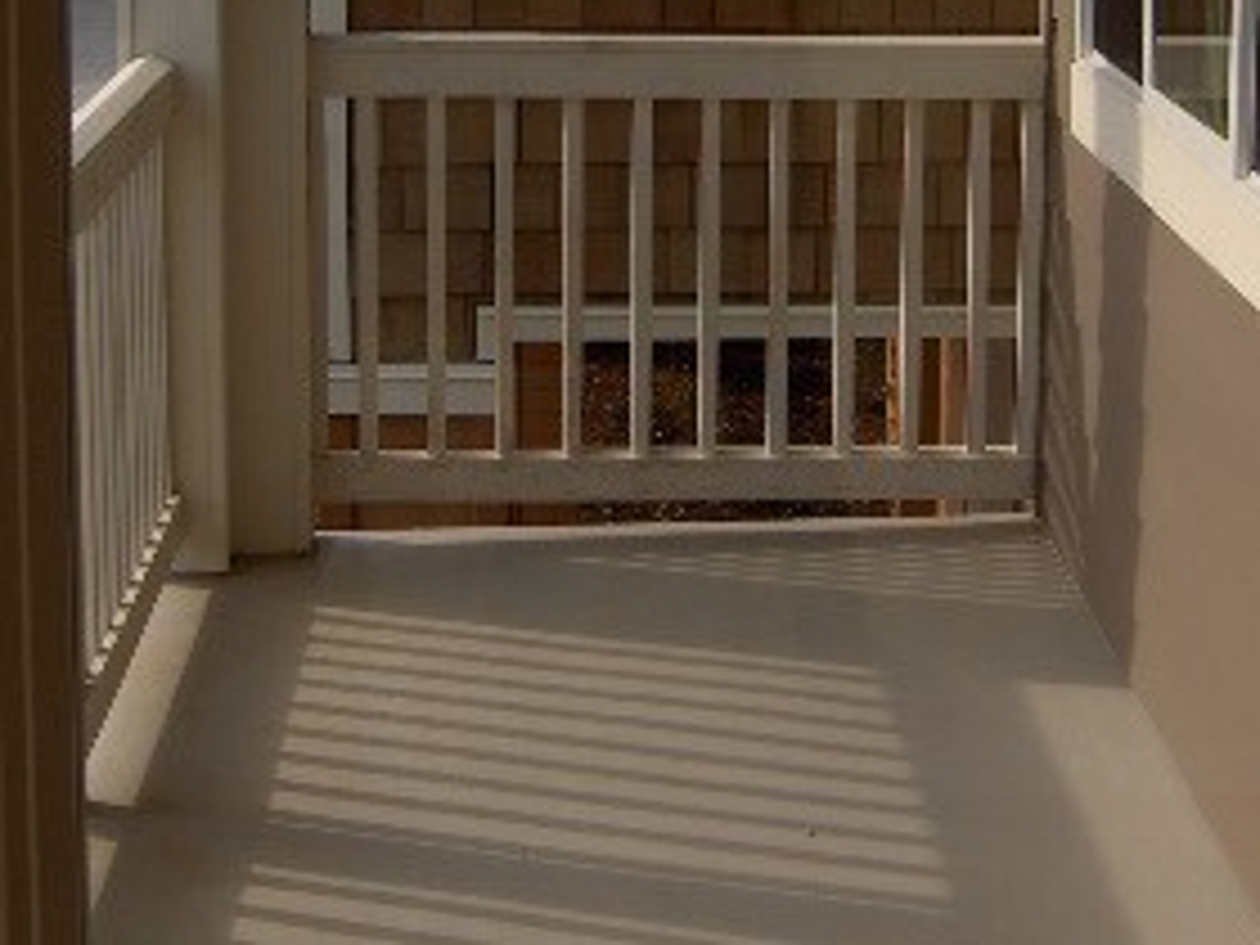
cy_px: 189
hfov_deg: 22.0
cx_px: 765
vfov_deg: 16.5
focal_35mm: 89
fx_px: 3240
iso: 100
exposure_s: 1/483
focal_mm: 8
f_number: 2.8
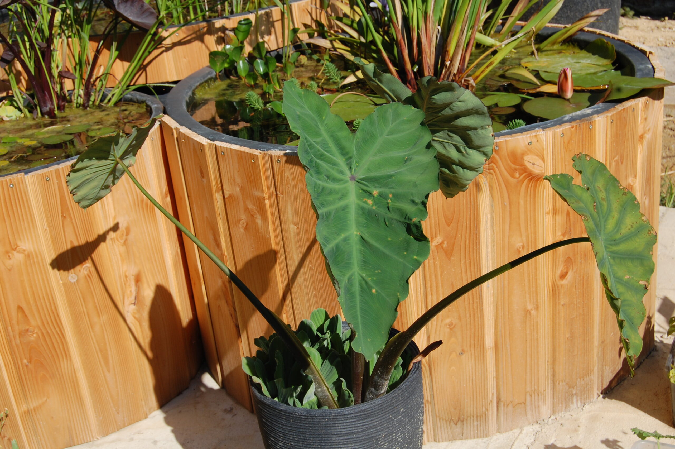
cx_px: 338
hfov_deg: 41.1
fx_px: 899
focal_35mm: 48
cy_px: 224
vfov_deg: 28.0
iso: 200
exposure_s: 1/400
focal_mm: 32
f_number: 10
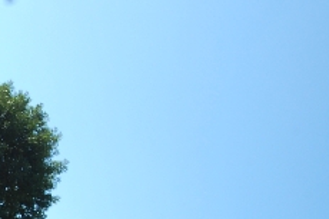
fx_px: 840
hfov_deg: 19.9
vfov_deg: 14.6
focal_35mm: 92
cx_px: -127
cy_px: 225
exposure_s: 1/250
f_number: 8
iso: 200
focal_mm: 22
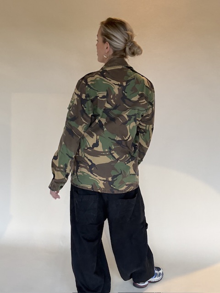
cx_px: 110
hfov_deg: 46.8
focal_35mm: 30
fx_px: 254
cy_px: 146
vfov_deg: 60.0
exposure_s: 1/77
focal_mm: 2.69
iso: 80
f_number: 1.9
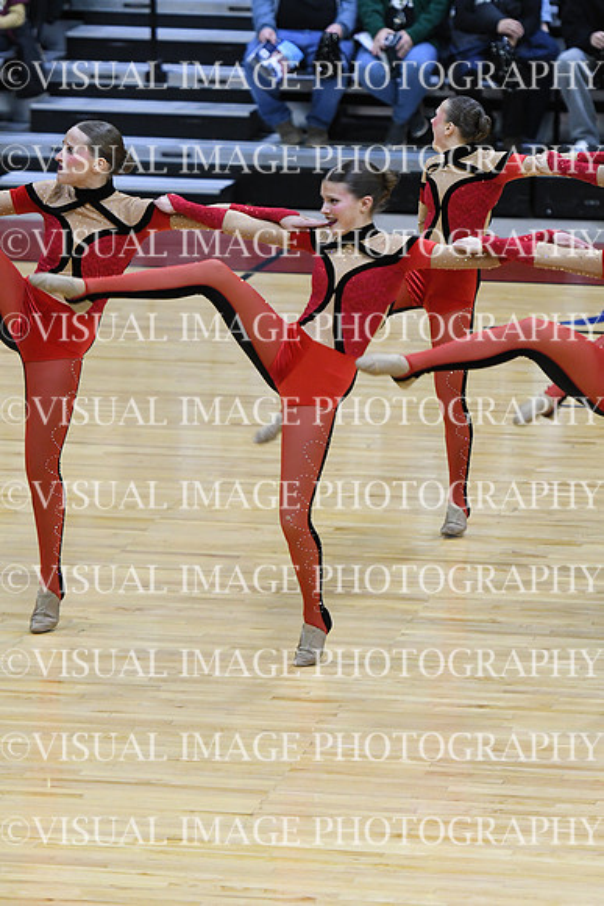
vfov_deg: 9.8
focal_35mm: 210
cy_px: 453
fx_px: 5281
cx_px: 302
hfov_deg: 6.5
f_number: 2.8
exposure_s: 1/400
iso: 3200
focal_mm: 140
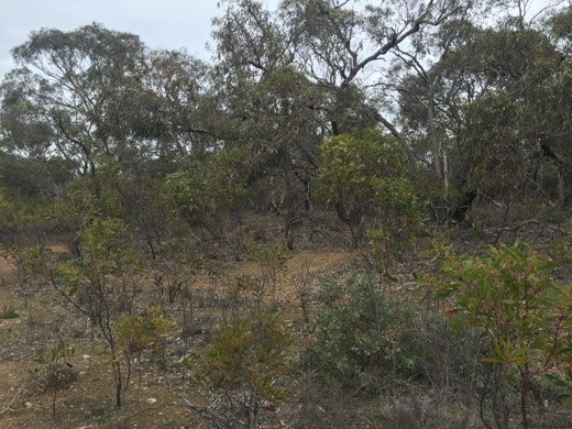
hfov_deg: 61.7
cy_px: 214
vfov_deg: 48.2
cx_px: 286
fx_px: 479
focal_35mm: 29
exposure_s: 1/201
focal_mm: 4.15
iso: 32
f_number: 2.2
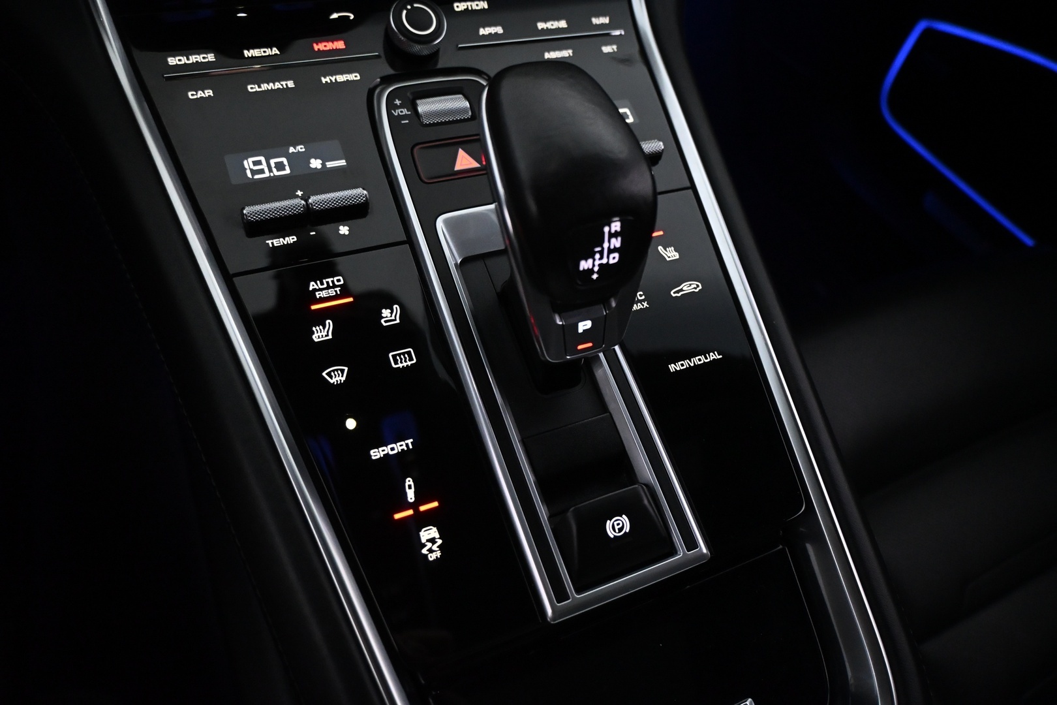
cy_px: 352
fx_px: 793
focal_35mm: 27
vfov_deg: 47.9
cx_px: 528
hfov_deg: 67.4
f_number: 3.5
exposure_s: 1/100
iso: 3200
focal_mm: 18
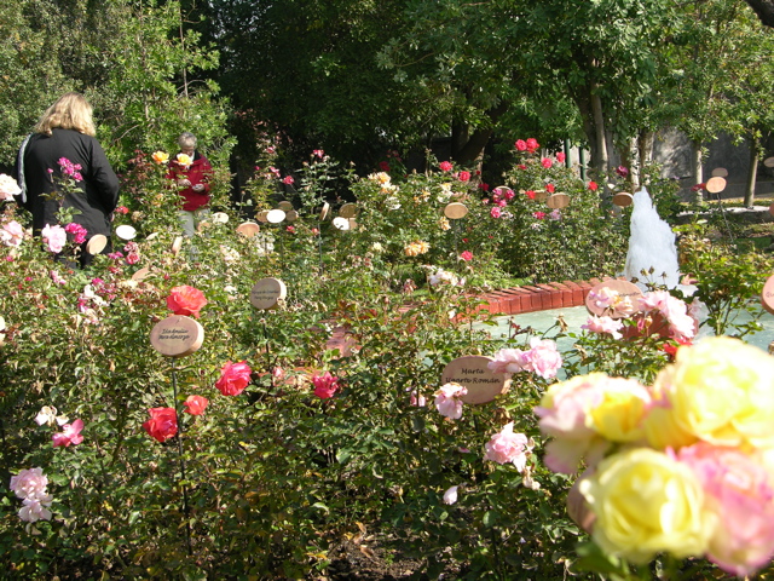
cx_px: 387
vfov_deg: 27.0
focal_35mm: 54
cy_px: 290
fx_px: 1207
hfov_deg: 35.5
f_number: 4.4
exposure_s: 1/138
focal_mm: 13.7
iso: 50
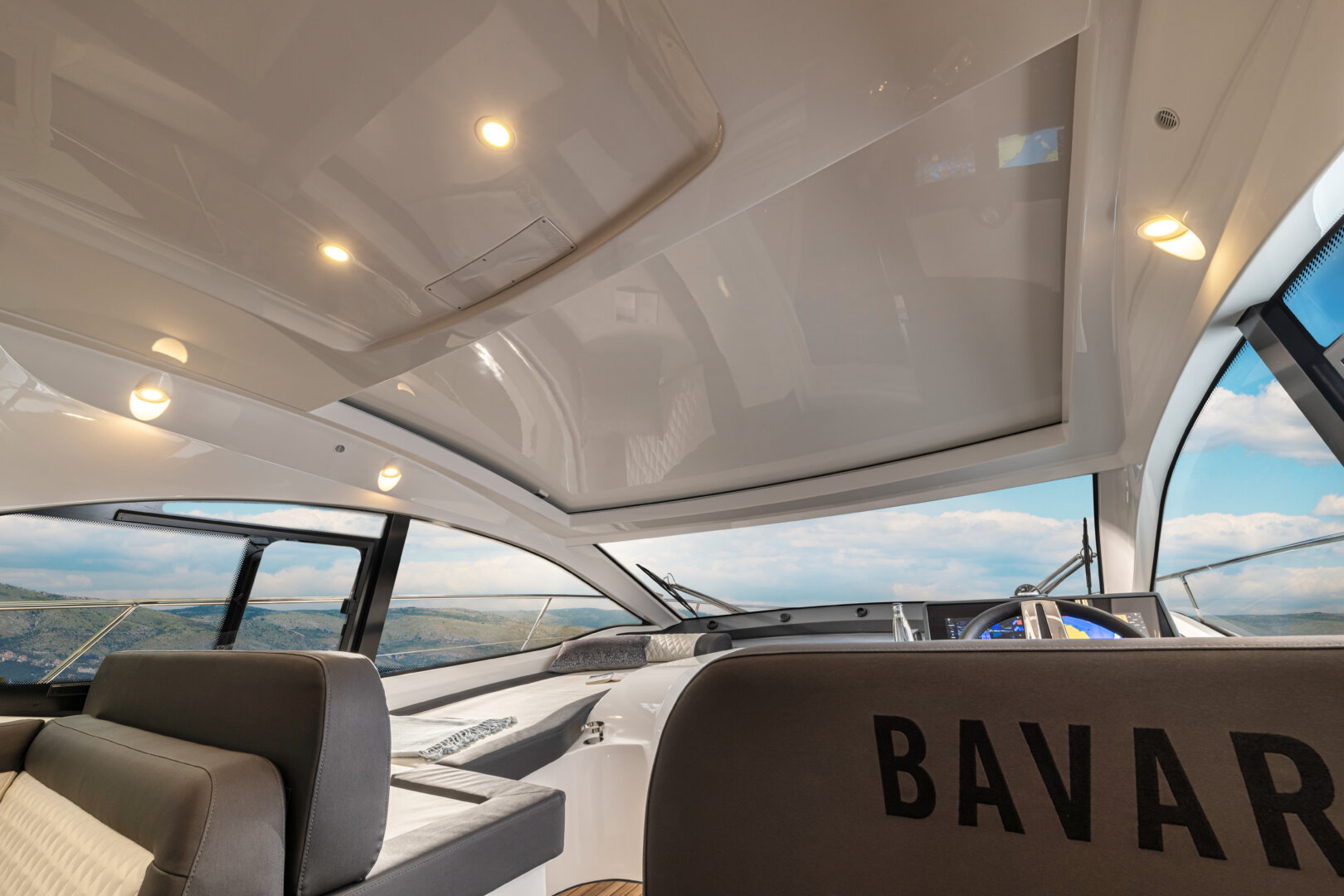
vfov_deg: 81.2
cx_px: 672
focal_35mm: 14
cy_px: 448
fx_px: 523
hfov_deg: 104.3
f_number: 16
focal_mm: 14
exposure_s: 1/2.5
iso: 100
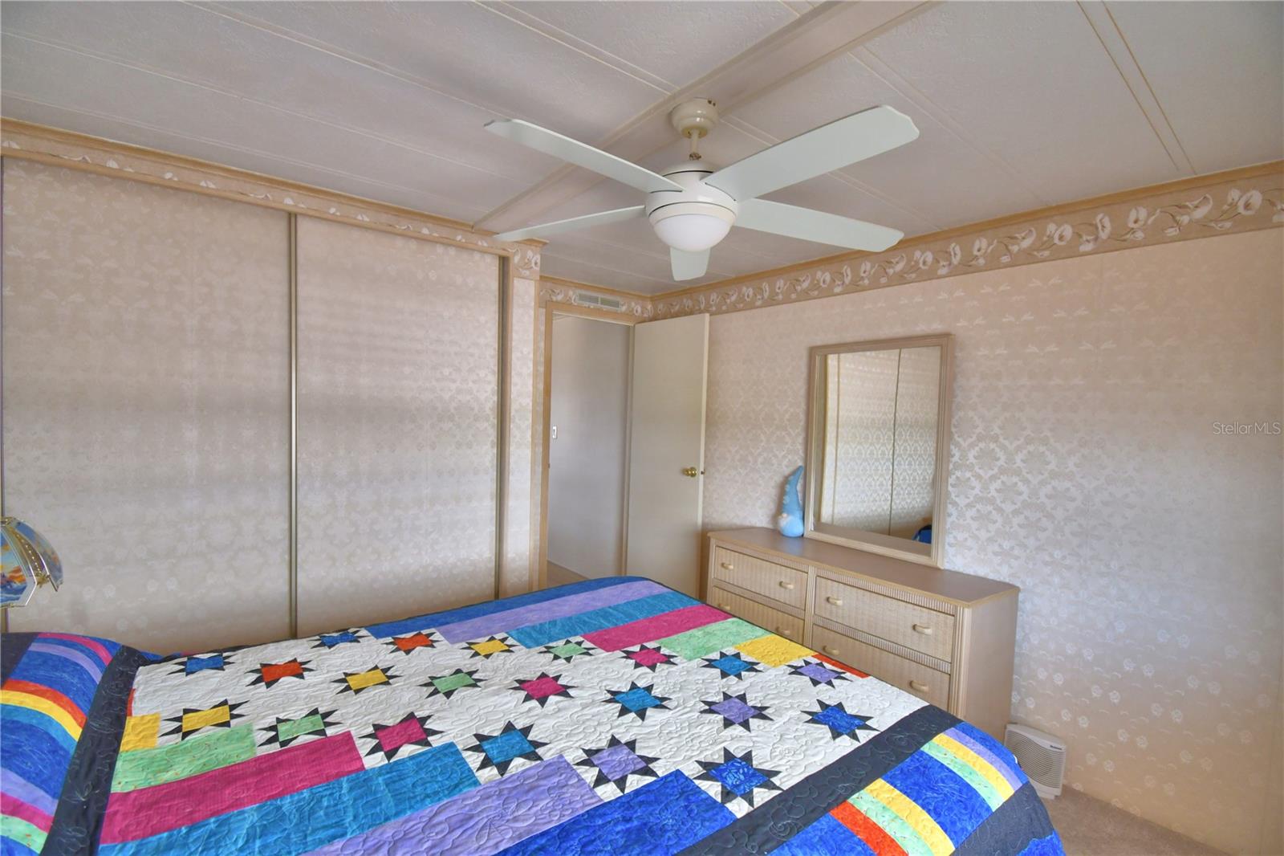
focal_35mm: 15
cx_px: 642
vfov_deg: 77.3
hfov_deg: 100.4
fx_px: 535
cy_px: 428
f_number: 4.5
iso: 400
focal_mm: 10
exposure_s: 1/50
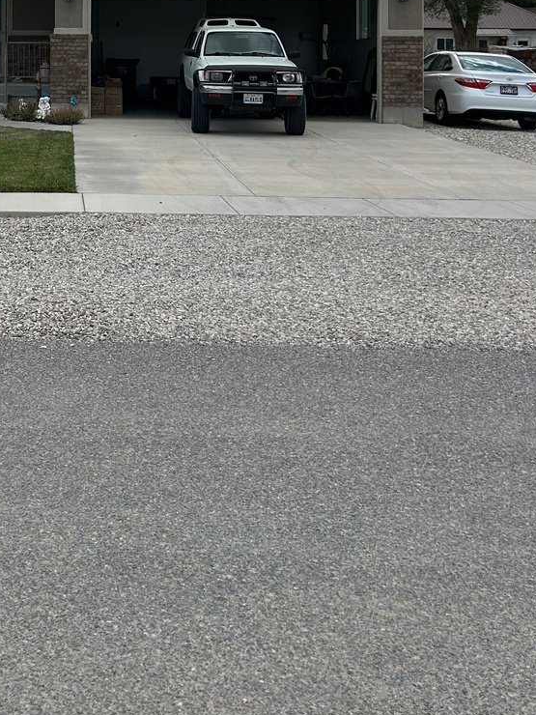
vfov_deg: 33.1
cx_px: -9
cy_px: 32
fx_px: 1115
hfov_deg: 25.6
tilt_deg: -0.1
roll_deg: -0.1
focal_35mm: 54
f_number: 1.5
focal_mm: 5.7
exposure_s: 1/6579
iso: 50
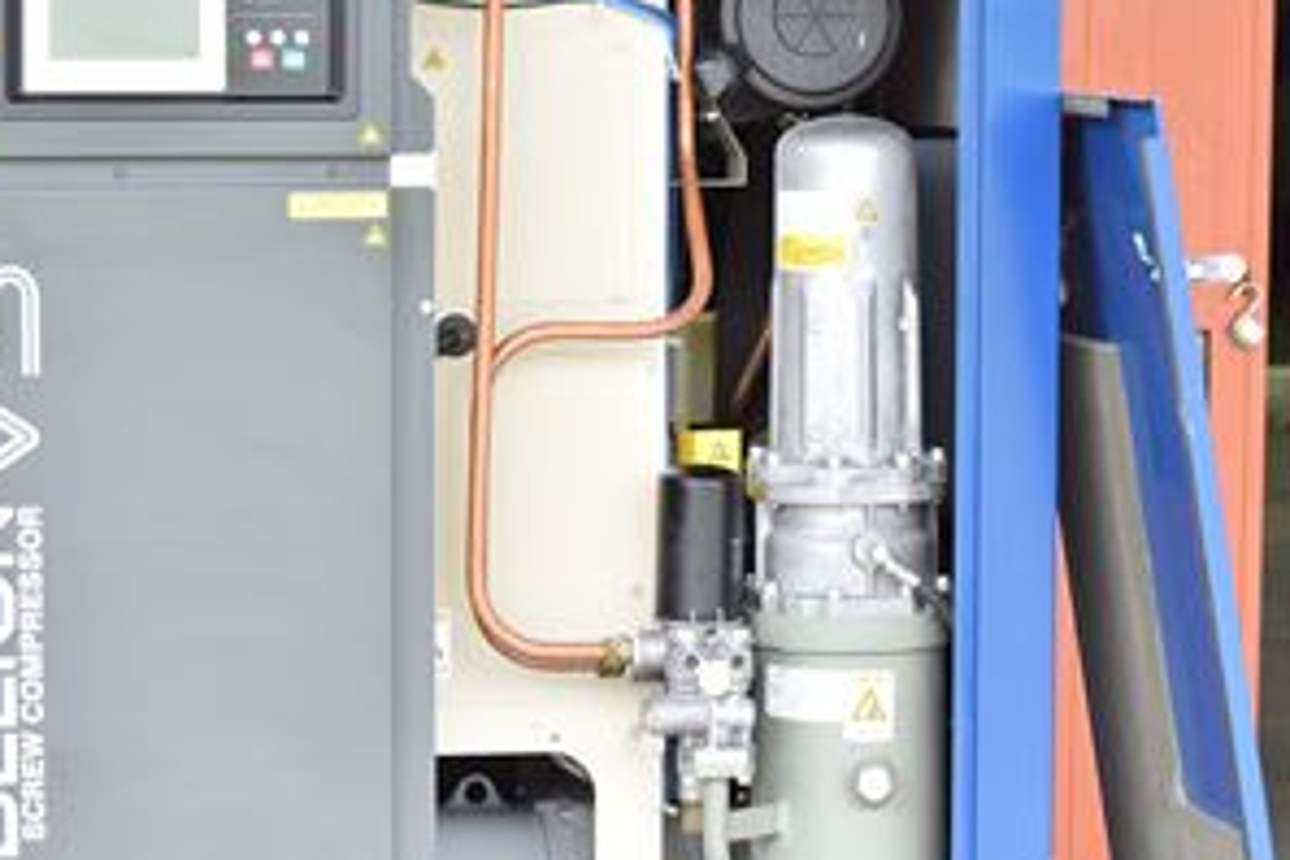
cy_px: 604
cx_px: 678
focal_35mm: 139
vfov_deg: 9.9
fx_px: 4975
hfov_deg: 14.8
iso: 1250
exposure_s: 1/640
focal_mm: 55
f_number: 6.3
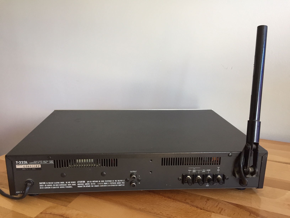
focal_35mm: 29
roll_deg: -1.5
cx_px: 145
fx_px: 243
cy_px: 109
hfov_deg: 61.7
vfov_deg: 48.2
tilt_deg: -13.6
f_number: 2.2
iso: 100
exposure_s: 1/33
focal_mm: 4.15
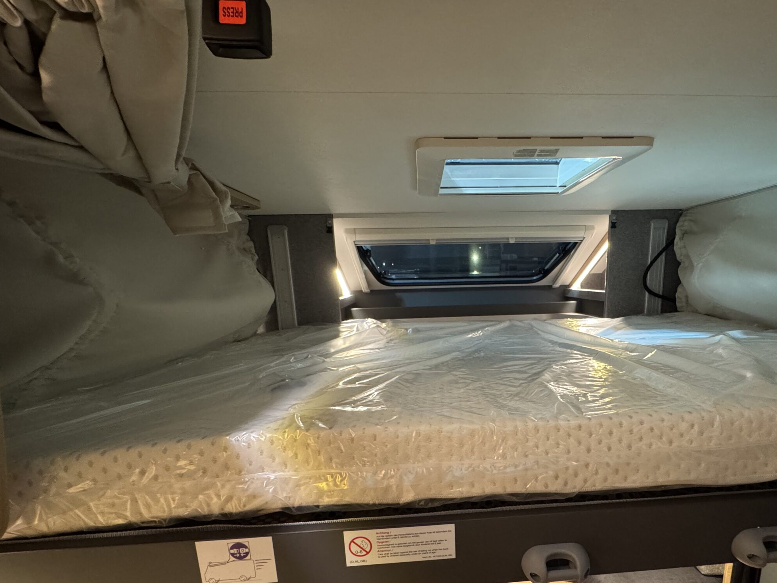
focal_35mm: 18
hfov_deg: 86.8
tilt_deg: -12.8
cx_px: 459
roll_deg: +1.6
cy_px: 360
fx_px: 404
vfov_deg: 70.6
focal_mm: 2.22
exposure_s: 1/50
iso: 640
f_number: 2.2
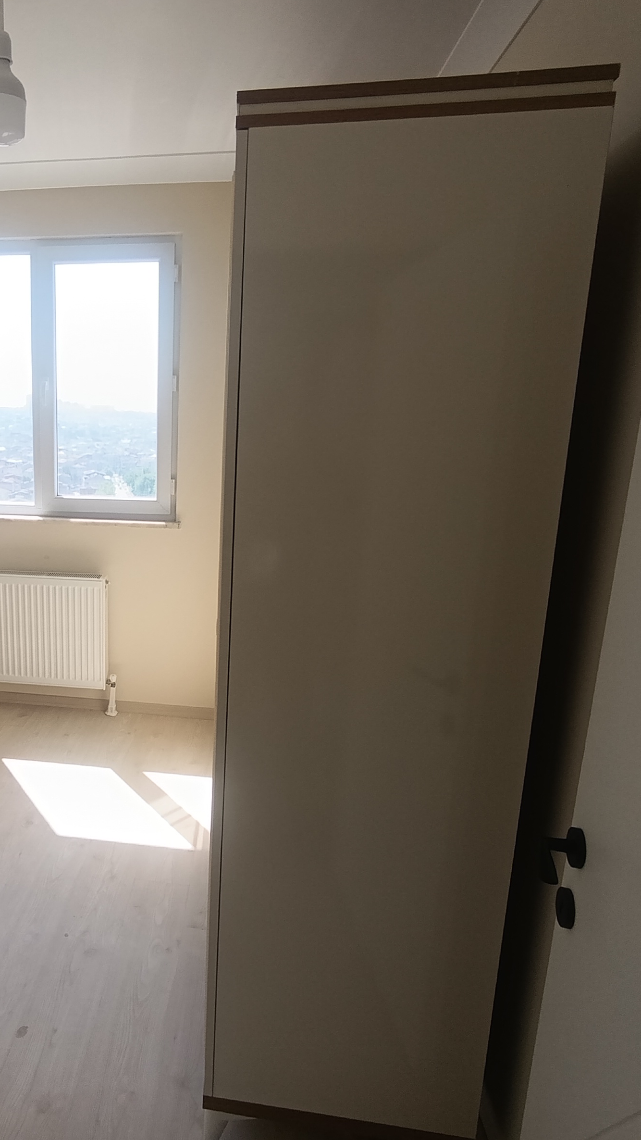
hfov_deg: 45.0
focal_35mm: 24
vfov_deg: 76.3
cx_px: 118
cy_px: 574
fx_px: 725
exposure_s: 1/157
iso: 50
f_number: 2.2
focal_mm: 1.65
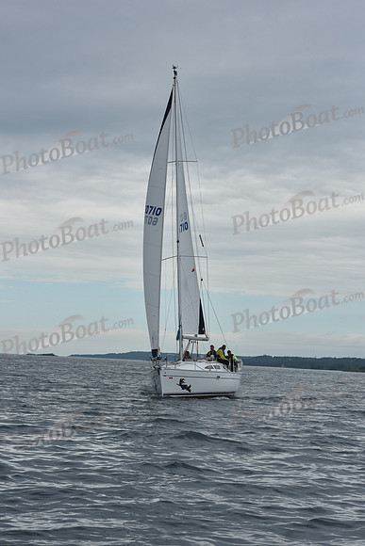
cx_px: 182
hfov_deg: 15.9
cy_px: 273
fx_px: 1307
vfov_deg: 23.6
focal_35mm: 86
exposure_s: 1/800
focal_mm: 86
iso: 250
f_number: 10
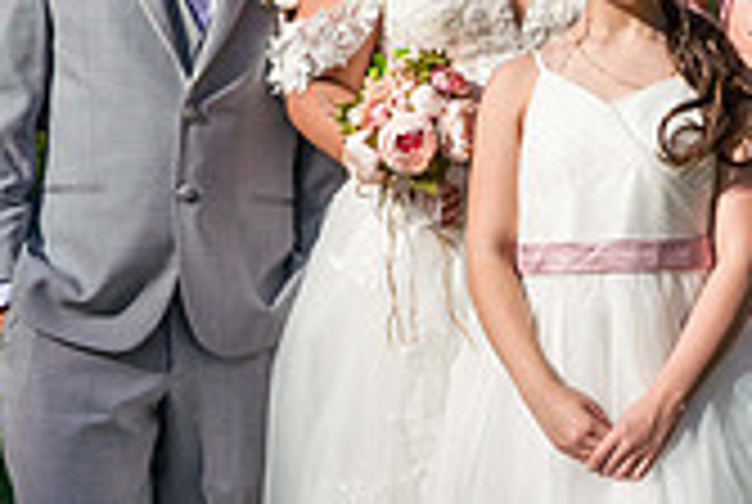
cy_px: 205
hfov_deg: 8.6
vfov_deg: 5.8
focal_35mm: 239
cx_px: 626
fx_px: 5001
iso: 250
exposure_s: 1/1250
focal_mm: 69
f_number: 5.6
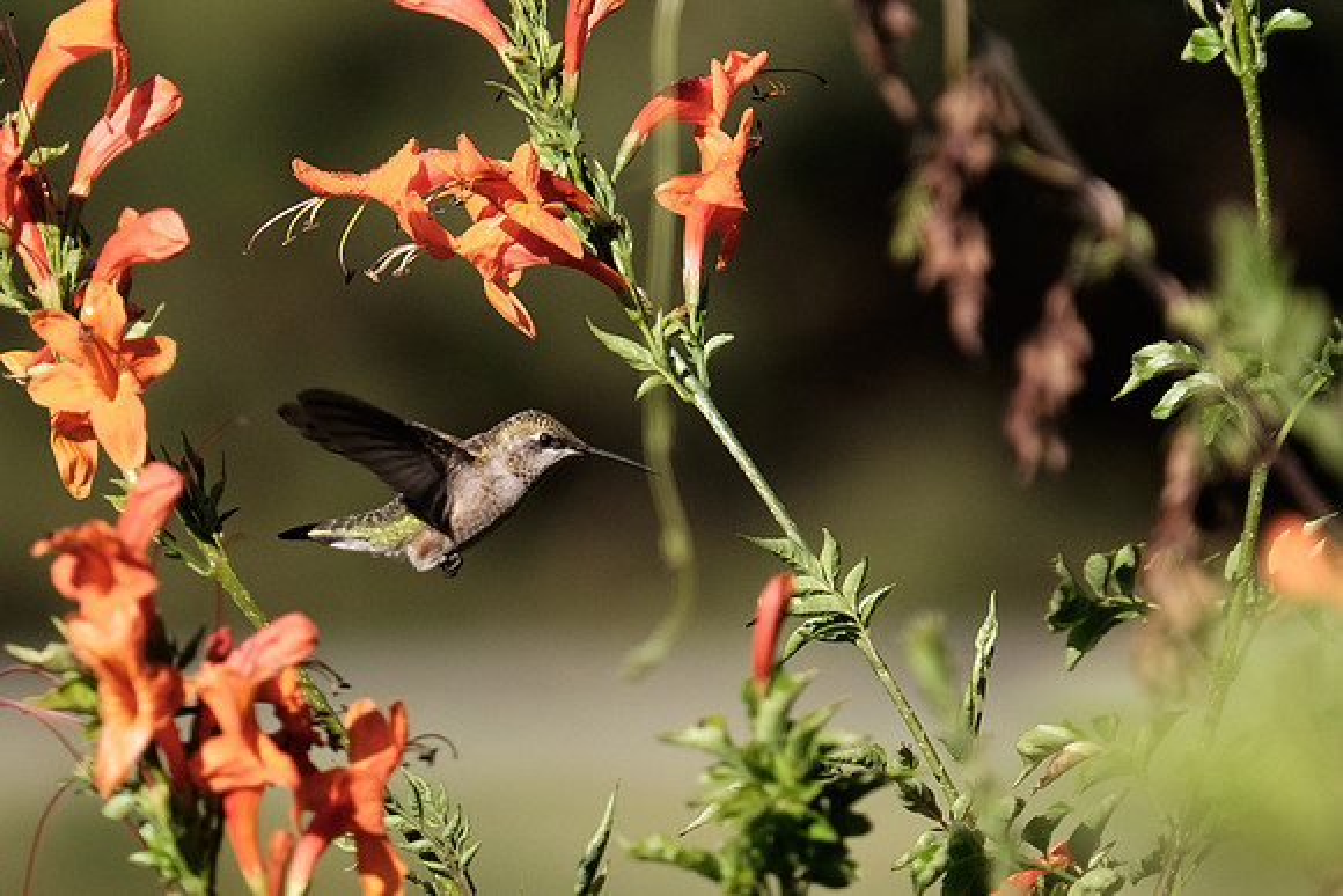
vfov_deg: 2.2
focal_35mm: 626
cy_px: 253
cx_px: 584
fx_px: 23376
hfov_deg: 3.3
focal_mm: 200
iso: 400
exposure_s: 1/2000
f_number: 4.8
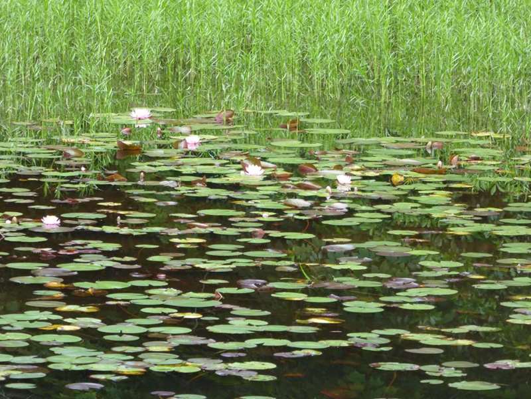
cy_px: 200
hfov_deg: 6.2
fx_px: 4939
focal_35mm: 322
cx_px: 266
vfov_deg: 4.6
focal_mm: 57.7
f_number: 5.9
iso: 320
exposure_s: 1/80
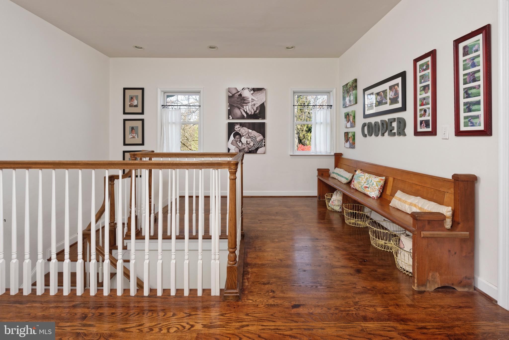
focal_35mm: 14
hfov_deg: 104.2
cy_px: 170
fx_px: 198
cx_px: 254
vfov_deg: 81.2
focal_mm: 14
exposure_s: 1/100
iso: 320
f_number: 11
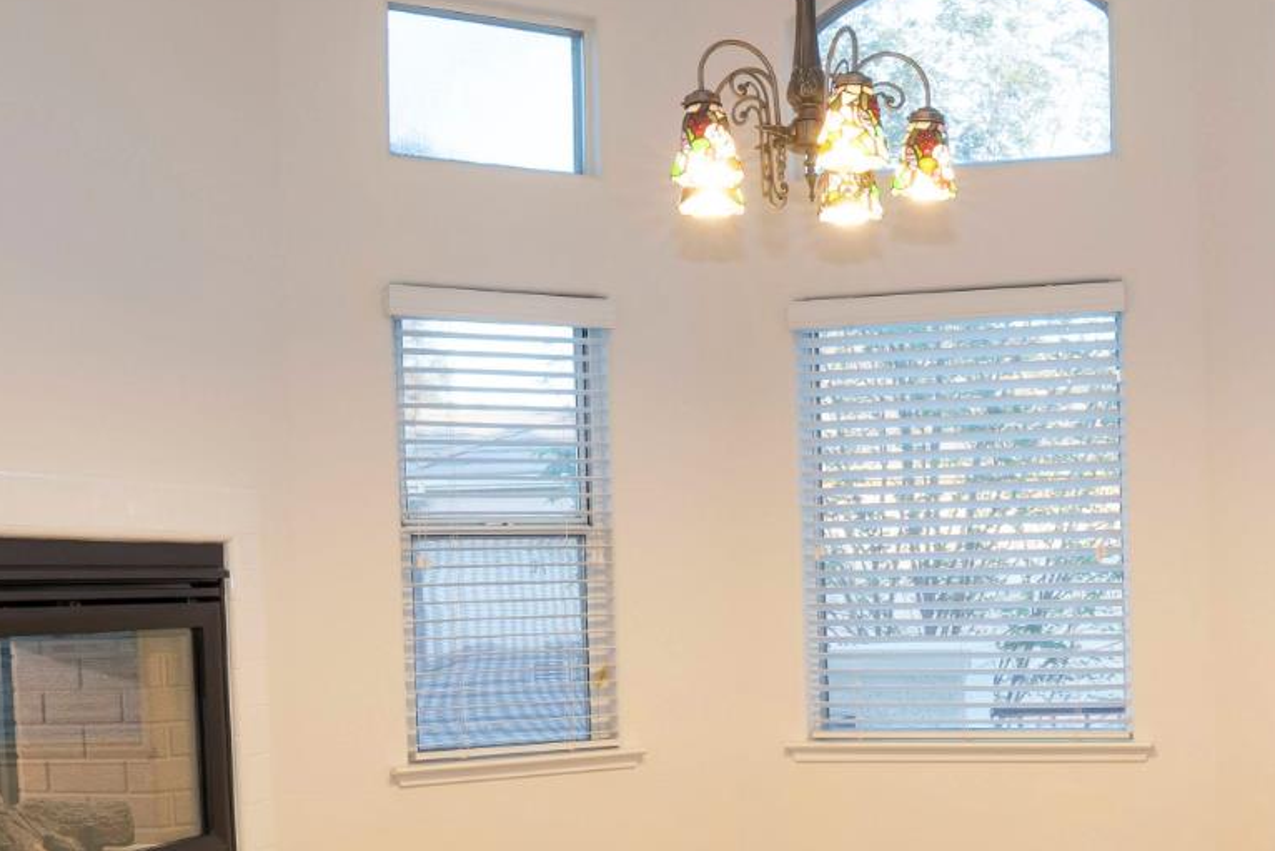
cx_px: 892
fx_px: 1665
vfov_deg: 28.0
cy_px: 701
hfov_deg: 41.1
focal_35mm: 47
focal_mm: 16
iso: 100
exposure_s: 1/1.25
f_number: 11
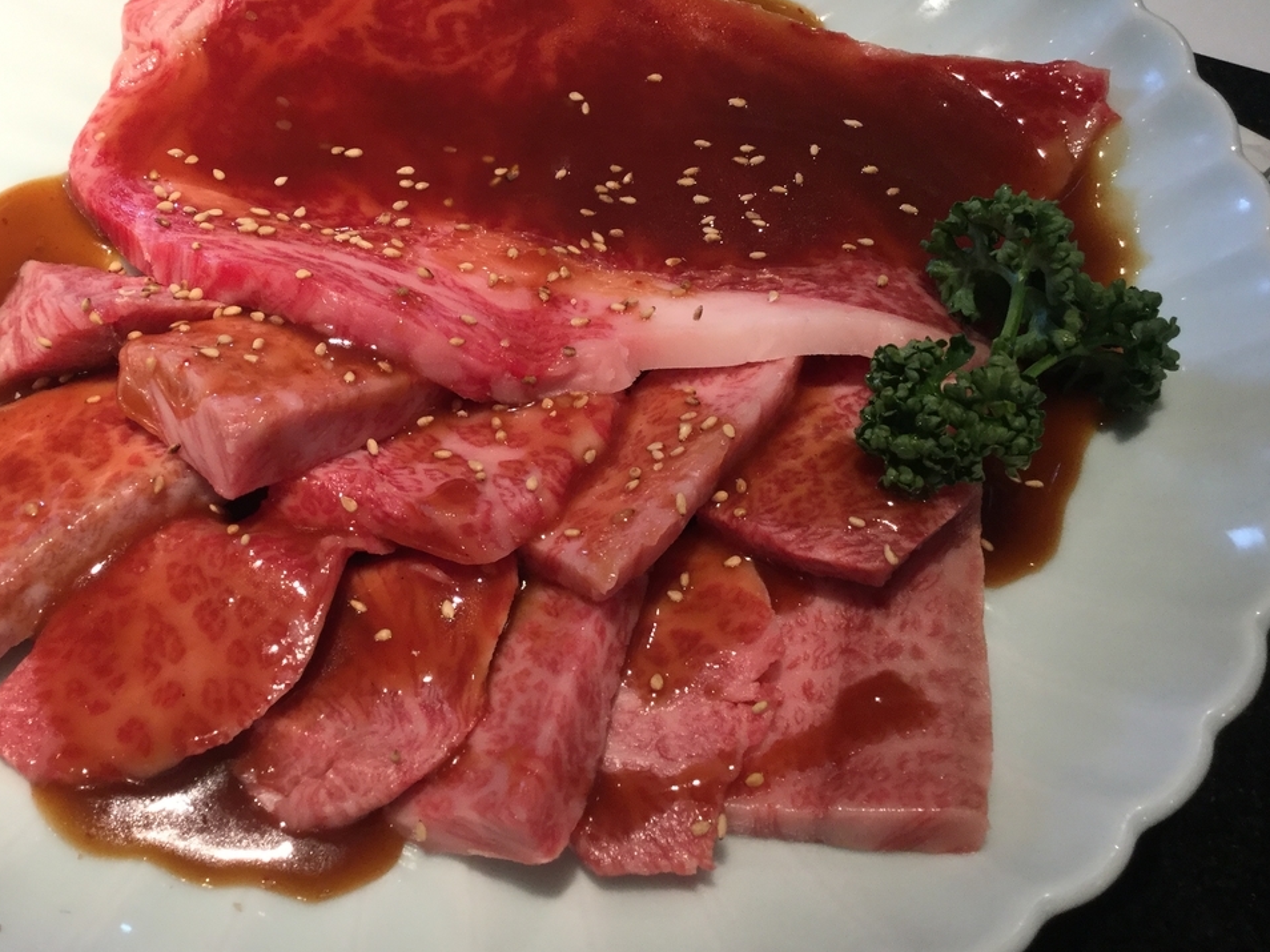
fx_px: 1430
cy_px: 373
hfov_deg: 47.6
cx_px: 510
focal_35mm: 39
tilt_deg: -57.6
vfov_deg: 36.6
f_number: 2.4
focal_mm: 3.3
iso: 50
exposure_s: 1/30
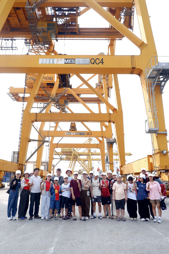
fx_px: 162
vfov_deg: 76.1
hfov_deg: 55.1
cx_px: 84
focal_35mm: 23
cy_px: 127
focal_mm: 15
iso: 200
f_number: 8
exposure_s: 1/140
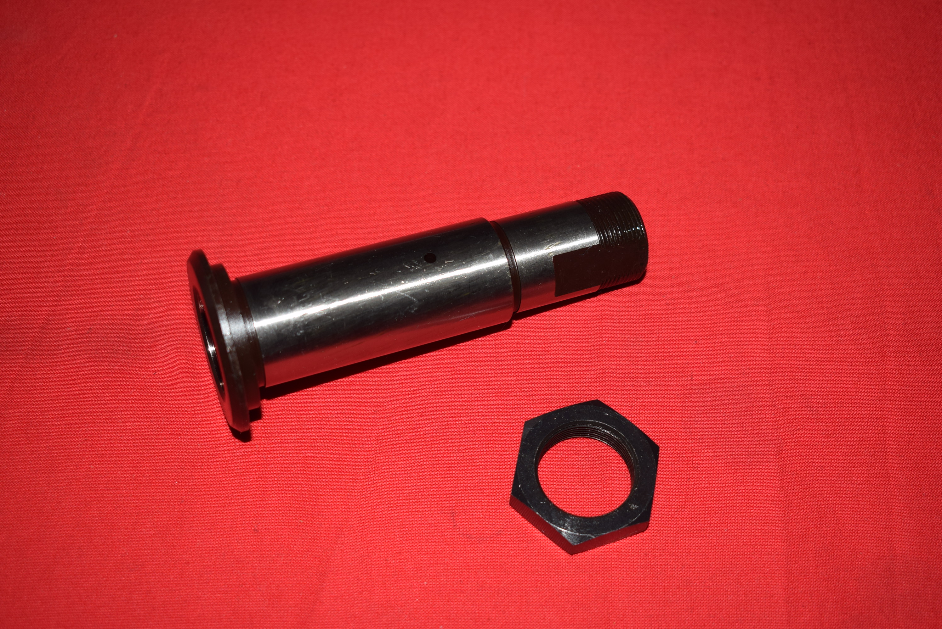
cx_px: 471
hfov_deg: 41.1
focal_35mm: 48
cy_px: 314
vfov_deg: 28.1
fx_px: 1257
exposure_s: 1/200
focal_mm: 32
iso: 160
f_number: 5.6
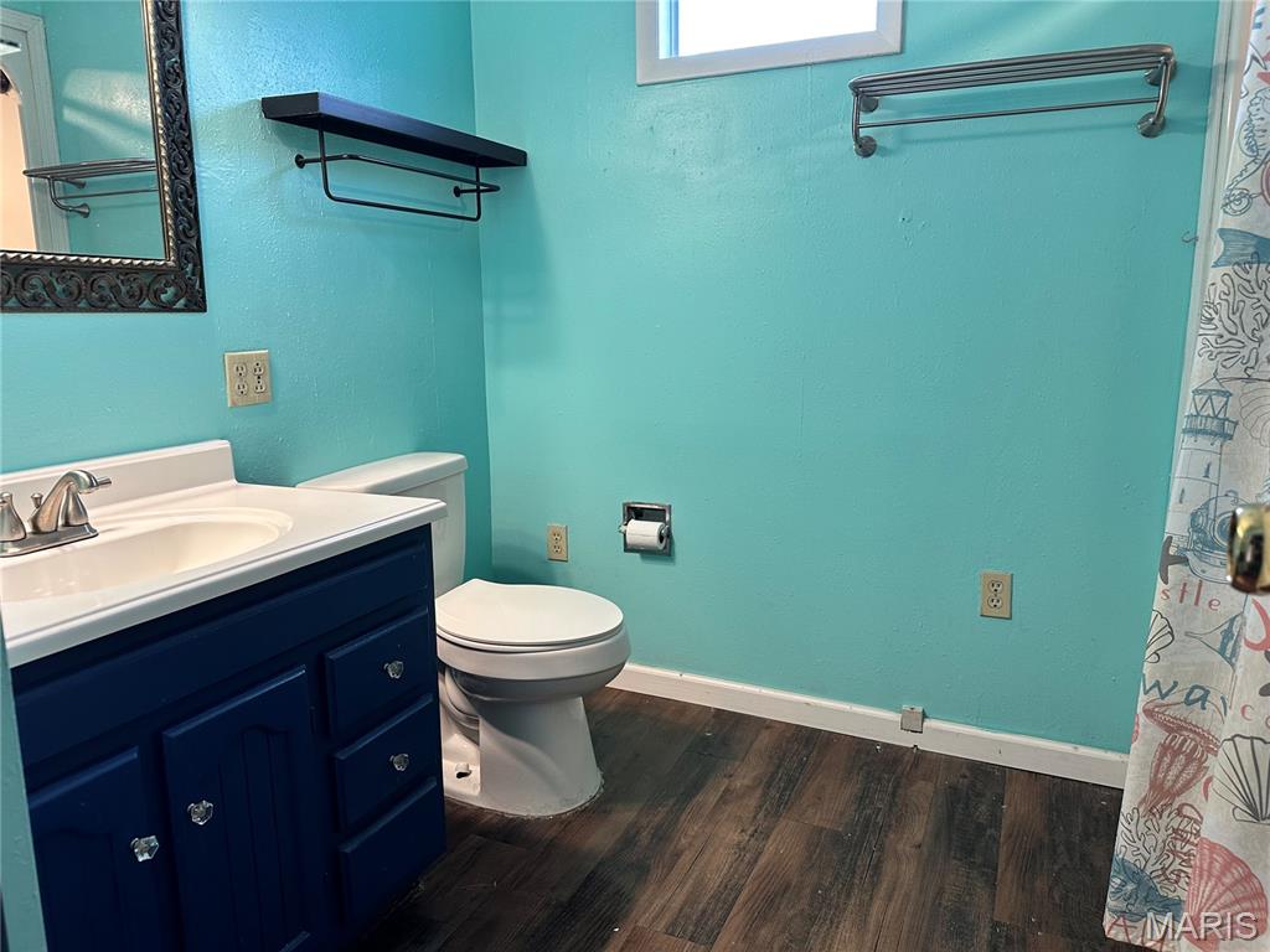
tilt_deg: -9.8
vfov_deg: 56.8
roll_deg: +0.7
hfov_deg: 71.6
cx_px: 635
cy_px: 476
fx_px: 881
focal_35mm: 24
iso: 160
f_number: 1.78
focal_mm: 6.86
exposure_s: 1/60
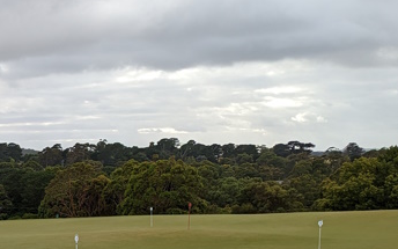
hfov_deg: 24.6
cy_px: 237
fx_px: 803
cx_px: -108
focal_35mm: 74
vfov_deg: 17.3
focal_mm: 6.81
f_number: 1.85
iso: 47
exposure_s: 1/651
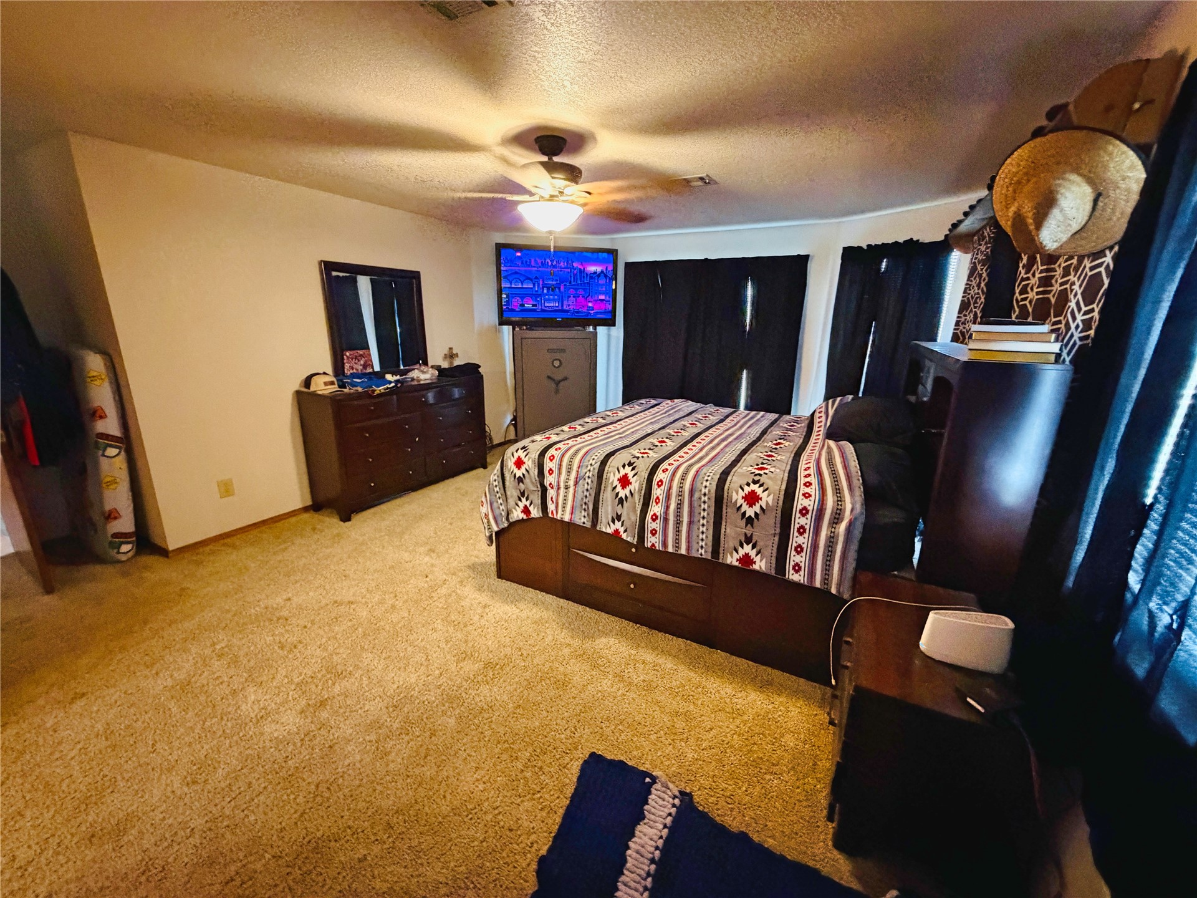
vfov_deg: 85.7
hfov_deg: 102.1
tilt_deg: -13.7
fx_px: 484
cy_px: 449
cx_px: 598
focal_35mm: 14
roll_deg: +0.6
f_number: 2.2
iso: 1250
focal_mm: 2.22
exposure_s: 1/40
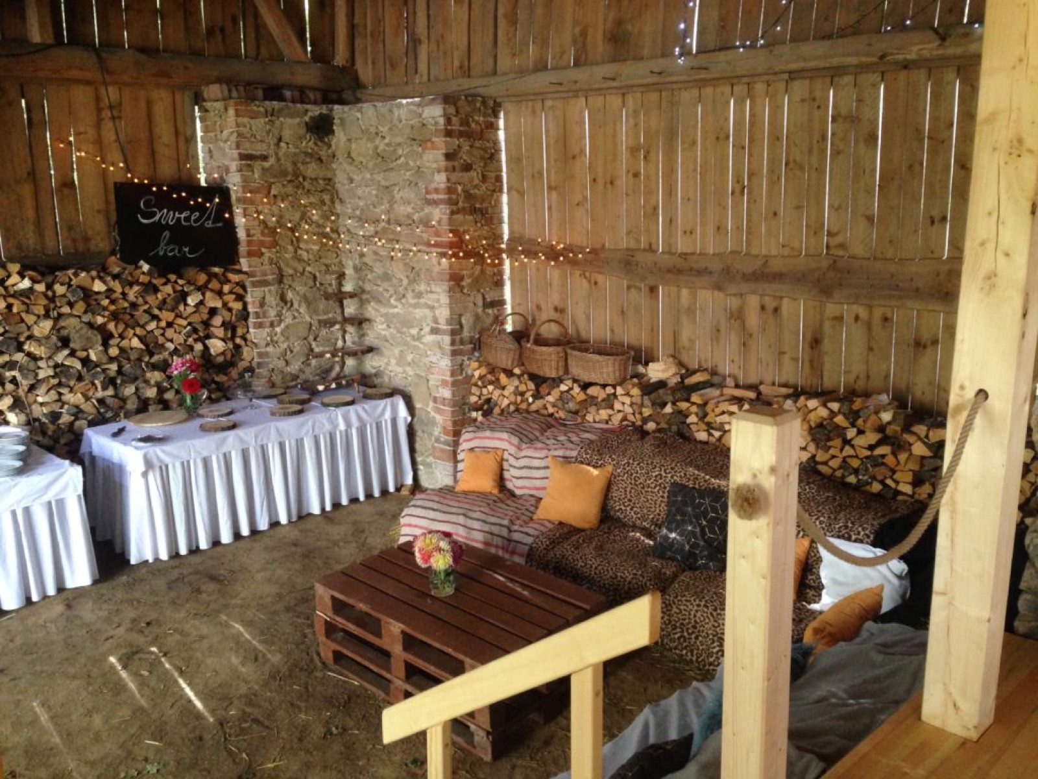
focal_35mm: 33
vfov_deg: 42.9
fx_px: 990
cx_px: 519
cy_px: 390
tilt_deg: -11.0
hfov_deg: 55.4
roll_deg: +0.6
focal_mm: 4.12
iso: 200
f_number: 2.4
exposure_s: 1/20
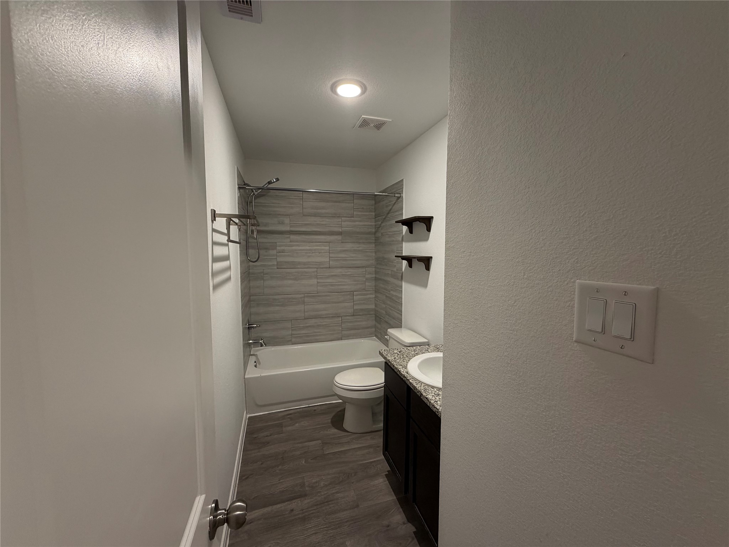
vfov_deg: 85.7
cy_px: 274
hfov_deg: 102.1
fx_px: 295
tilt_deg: -5.1
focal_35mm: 14
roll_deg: +0.6
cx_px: 364
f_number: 2.2
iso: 250
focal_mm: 2.22
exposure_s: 1/60
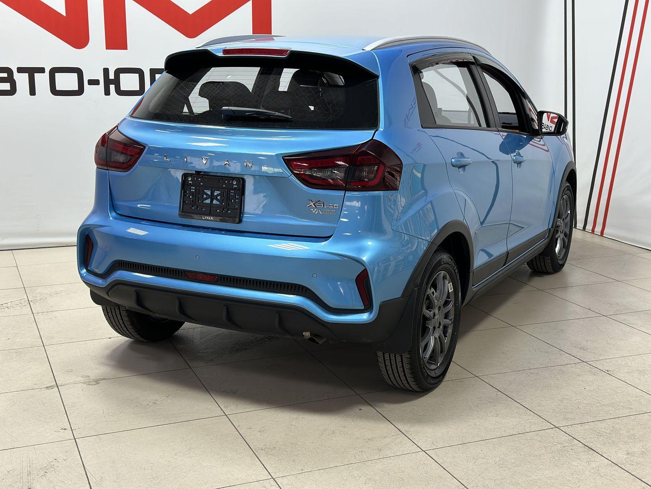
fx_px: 903
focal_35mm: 48
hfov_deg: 39.7
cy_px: 244
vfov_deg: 30.3
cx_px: 326
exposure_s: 1/100
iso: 125
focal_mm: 6.86
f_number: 1.78
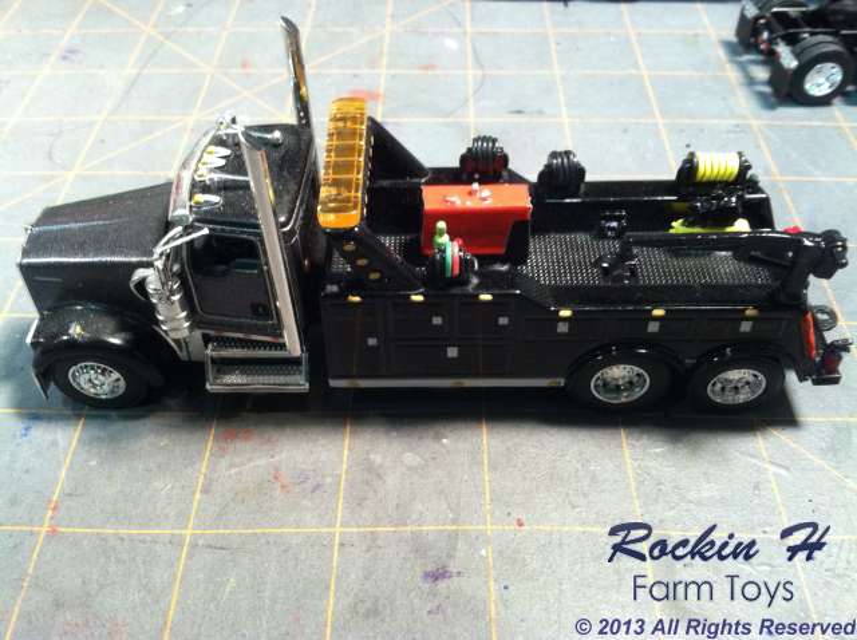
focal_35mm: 35
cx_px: 428
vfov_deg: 40.6
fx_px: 865
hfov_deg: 52.7
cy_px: 320
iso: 250
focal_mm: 3.85
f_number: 2.8
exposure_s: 1/15
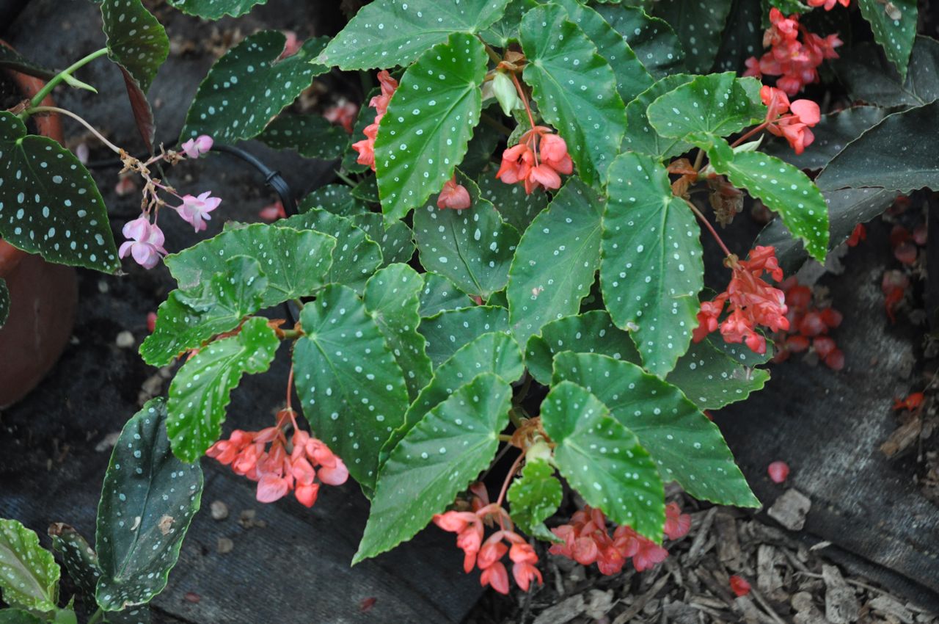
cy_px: 312
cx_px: 470
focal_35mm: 93
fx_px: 2423
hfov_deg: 21.9
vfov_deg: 14.7
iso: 1250
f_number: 4.5
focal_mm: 62
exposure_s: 1/125
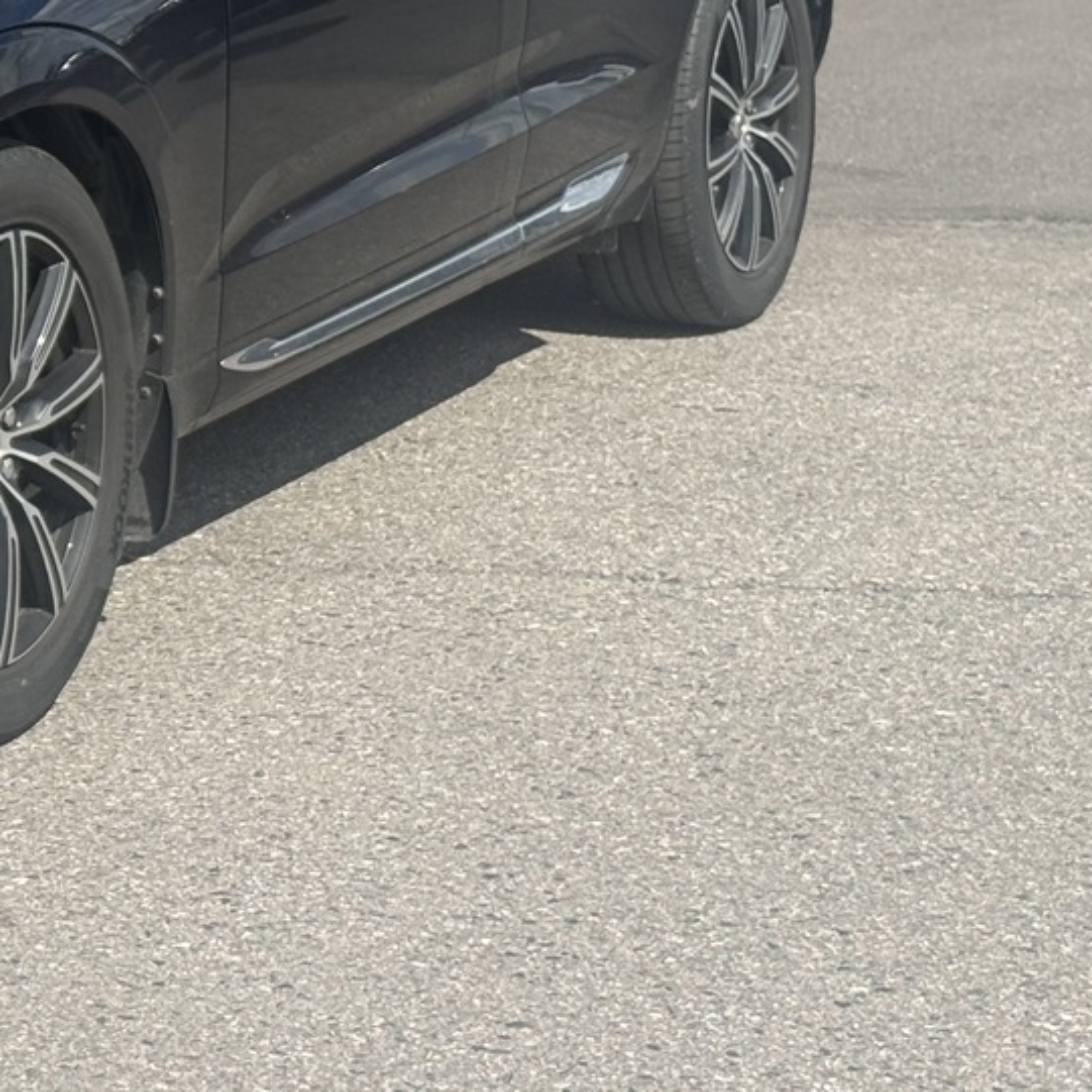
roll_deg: -1.1
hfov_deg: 14.8
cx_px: -301
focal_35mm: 113
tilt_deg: -6.7
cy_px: 12
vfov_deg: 15.2
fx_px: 4033
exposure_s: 1/4878
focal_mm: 6.76
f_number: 1.78
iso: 80
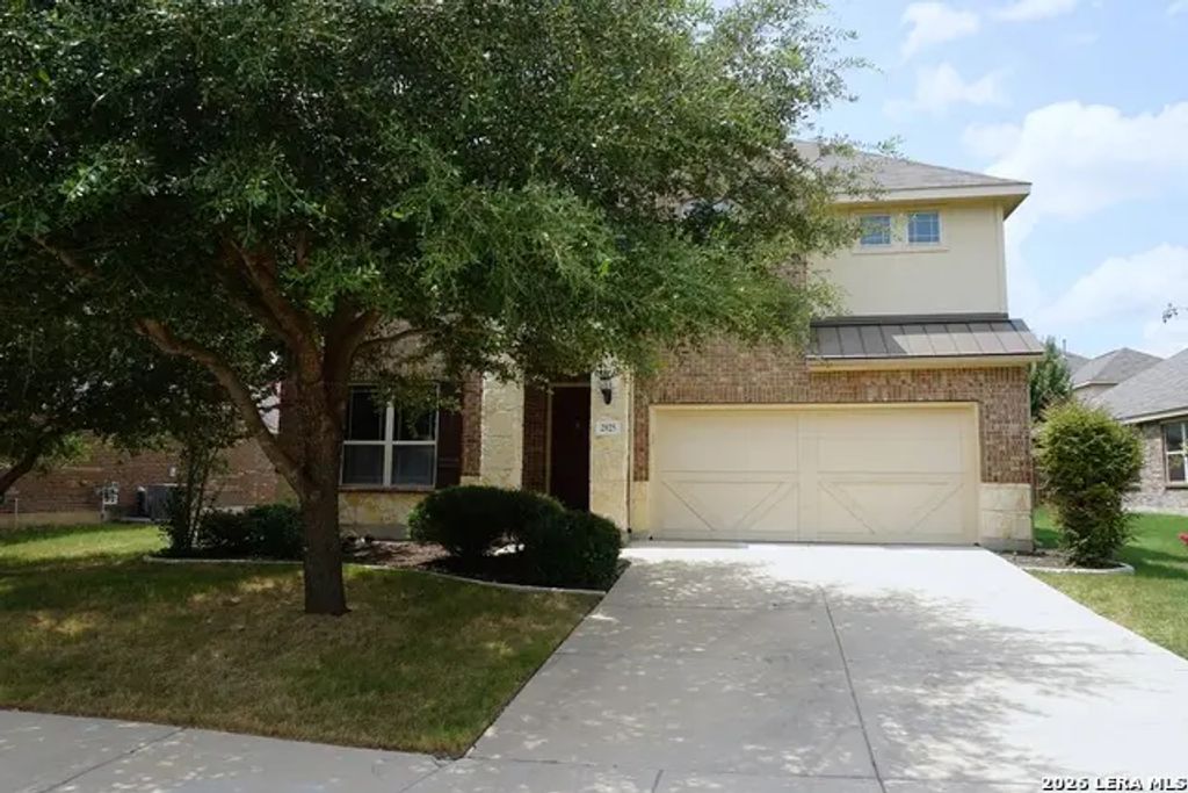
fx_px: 792
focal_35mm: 24
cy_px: 396
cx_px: 594
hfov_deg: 73.7
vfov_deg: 53.1
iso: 100
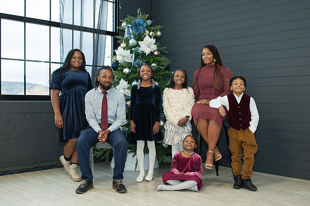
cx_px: 158
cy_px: 114
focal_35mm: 41
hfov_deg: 47.8
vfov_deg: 32.8
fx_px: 350
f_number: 3.5
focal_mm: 35
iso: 360
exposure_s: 1/200
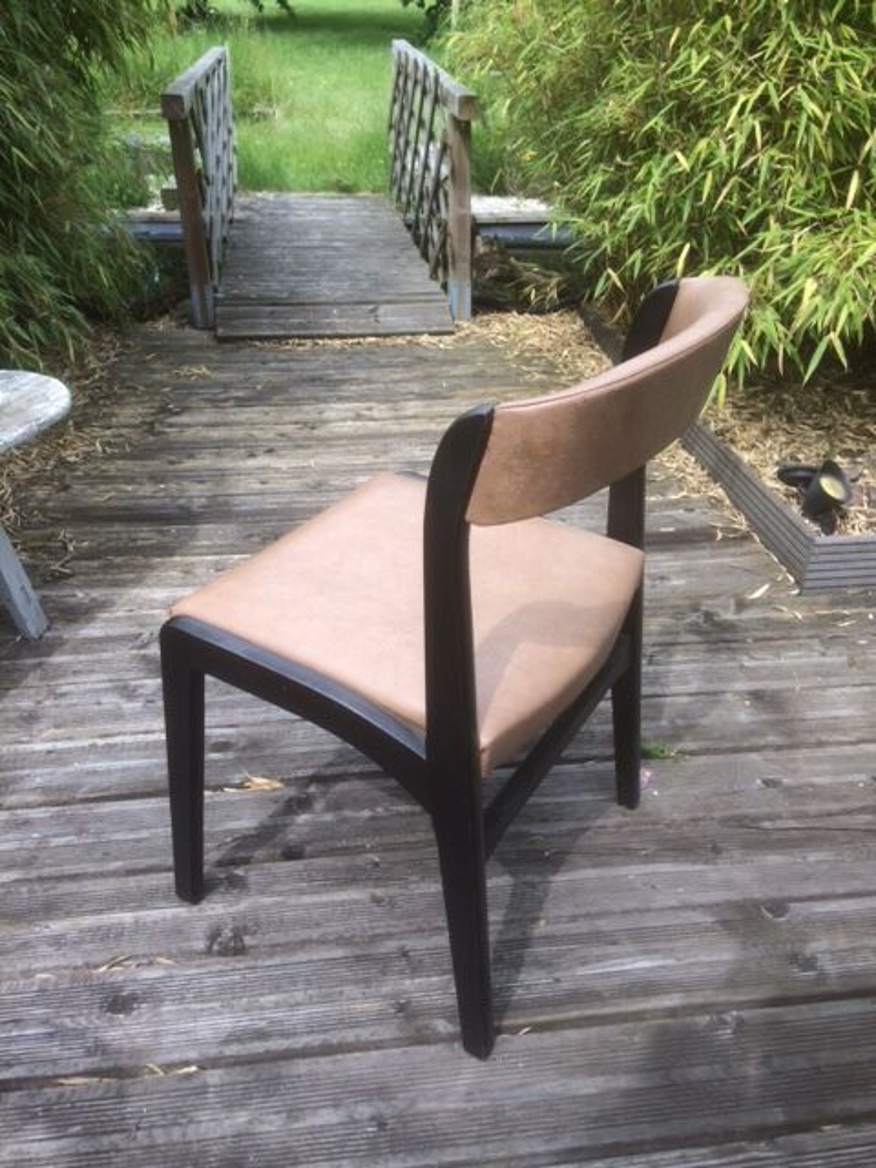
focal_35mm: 29
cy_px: 584
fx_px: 979
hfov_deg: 48.2
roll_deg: -1.9
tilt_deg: -30.8
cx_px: 438
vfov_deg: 61.7
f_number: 2.2
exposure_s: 1/720
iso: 32
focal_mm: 4.15
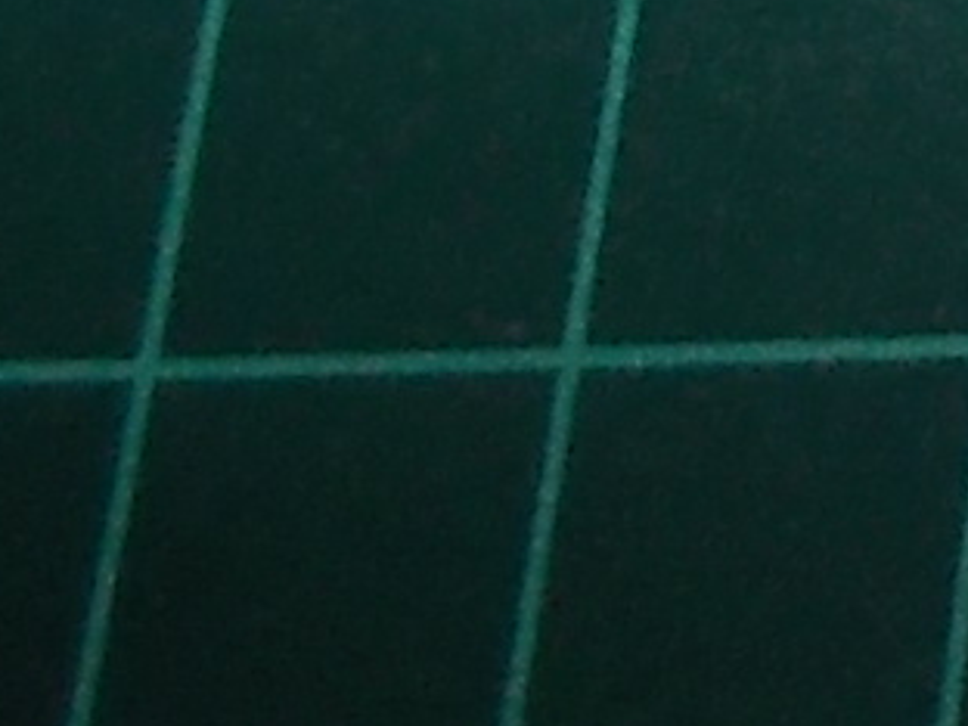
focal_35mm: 211
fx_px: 5900
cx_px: 3056
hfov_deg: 7.9
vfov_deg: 6.1
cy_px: -1899
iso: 200
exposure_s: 1/30
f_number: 3.3
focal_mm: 4.1
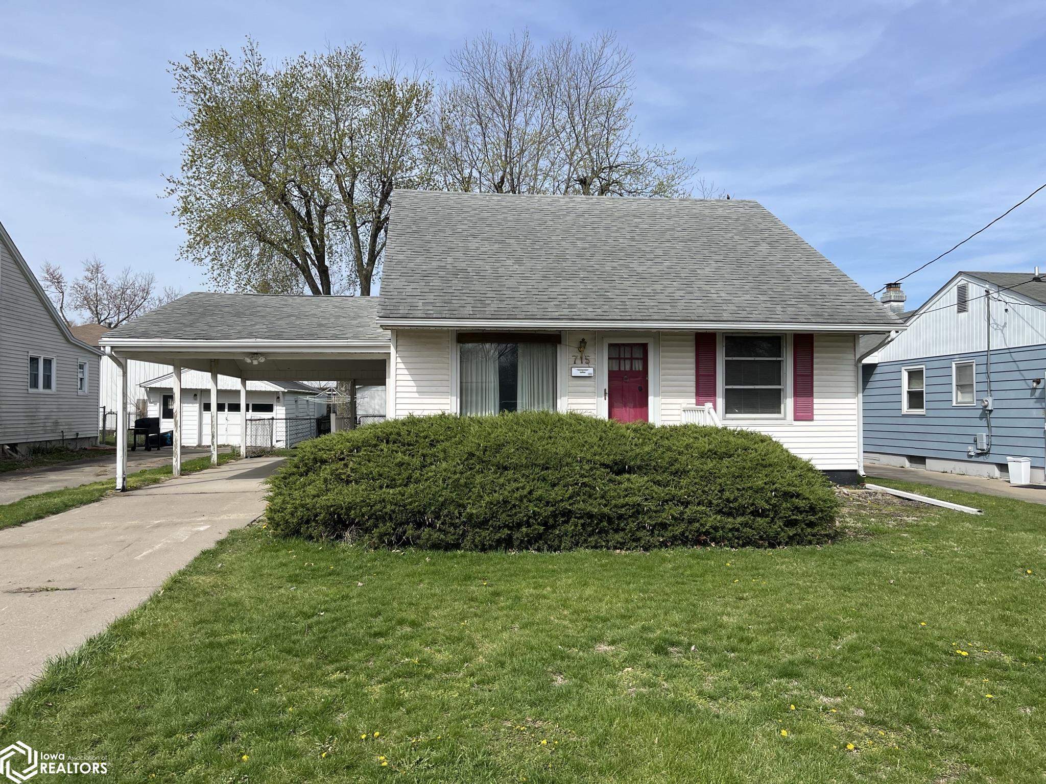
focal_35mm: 26
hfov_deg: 67.3
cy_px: 392
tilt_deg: -0.3
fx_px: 786
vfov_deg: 53.1
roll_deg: +0.4
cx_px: 523
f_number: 1.6
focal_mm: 5.1
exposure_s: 1/3623
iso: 50
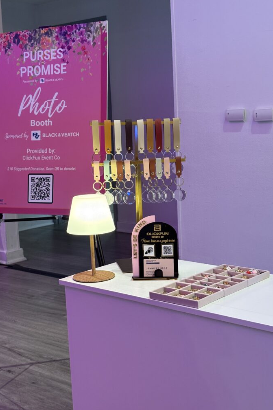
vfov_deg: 36.3
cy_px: 204
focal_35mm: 55
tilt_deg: -8.2
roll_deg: +3.1
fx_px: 626
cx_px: 132
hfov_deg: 24.6
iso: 160
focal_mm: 5.96
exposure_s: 1/40
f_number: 1.6
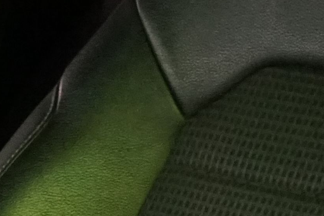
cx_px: -95
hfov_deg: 9.9
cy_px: 504
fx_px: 1827
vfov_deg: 6.5
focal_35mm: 203
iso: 5000
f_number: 5.6
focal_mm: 28
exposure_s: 1/50
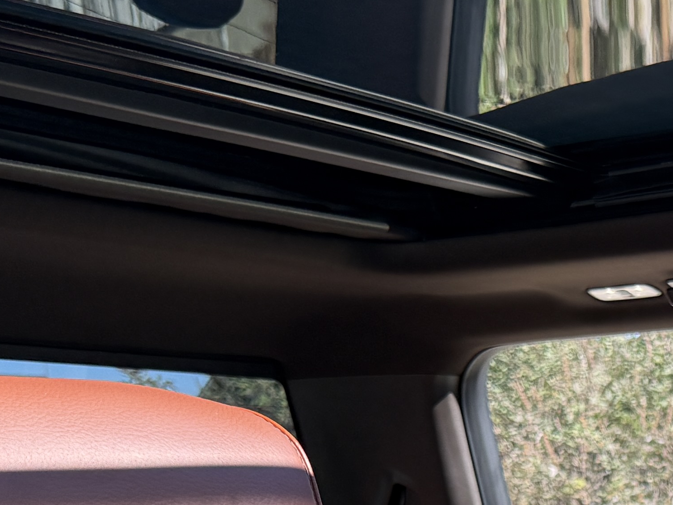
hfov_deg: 20.5
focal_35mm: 91
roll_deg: +2.8
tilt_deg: -9.4
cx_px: 737
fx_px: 1769
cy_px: 848
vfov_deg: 14.6
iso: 100
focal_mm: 6.76
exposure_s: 1/1464
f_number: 1.78
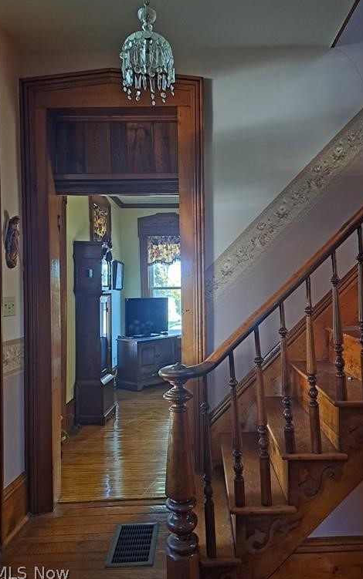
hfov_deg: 47.4
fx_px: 411
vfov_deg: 70.4
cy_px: 290
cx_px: 212
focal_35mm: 26
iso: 400
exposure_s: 1/24
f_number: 1.8
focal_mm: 5.23
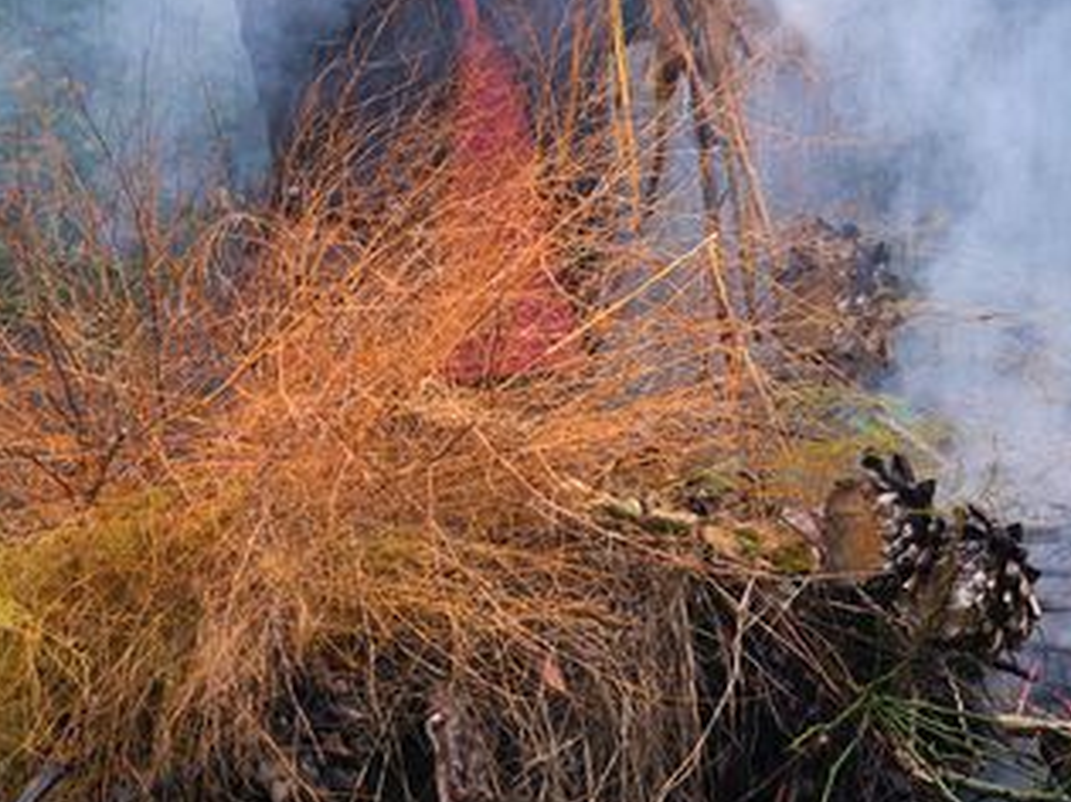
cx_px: 367
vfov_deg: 11.6
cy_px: 231
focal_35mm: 127
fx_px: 3928
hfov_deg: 15.5
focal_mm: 63
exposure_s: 1/100
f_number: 7.1
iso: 400
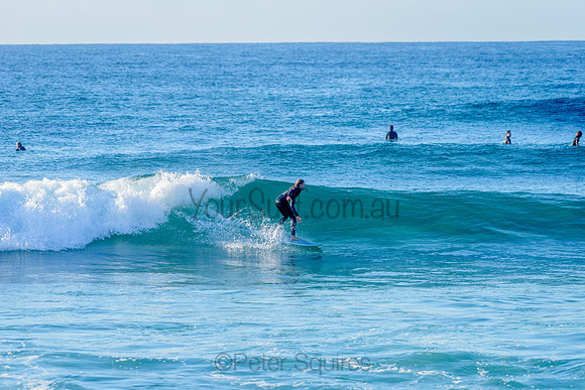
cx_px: 292
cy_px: 195
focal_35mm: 200
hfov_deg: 10.3
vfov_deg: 6.9
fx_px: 3251
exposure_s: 1/2000
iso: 400
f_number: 5.6
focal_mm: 200
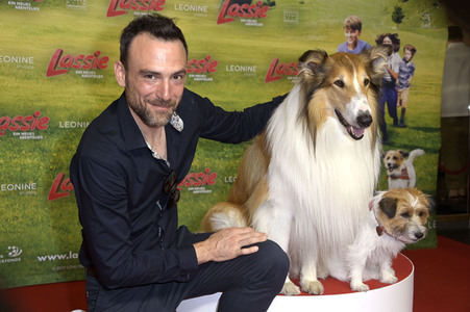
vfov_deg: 30.5
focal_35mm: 44
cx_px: 235
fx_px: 574
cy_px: 156
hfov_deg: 44.5
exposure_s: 1/250
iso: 640
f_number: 5.6
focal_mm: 44
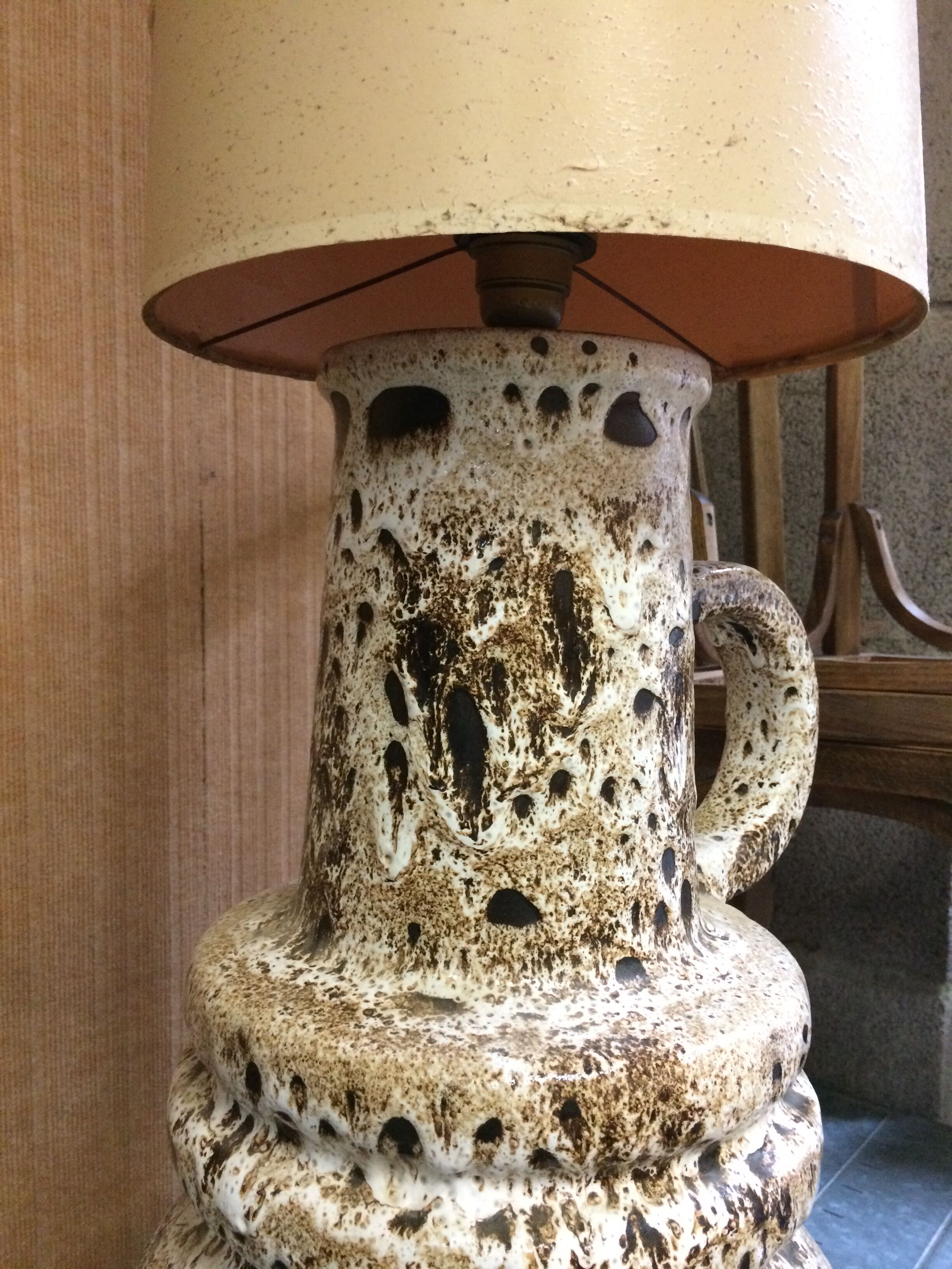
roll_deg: +0.3
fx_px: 1063
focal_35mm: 29
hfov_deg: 48.2
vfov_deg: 61.7
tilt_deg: -3.9
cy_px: 634
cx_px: 476
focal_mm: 4.15
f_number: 2.2
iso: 320
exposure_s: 1/20
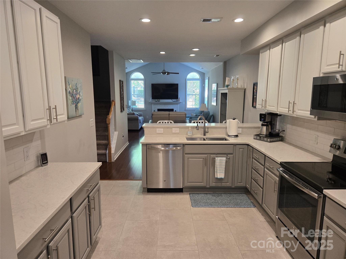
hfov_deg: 73.9
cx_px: 173
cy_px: 130
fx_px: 230
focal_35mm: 23
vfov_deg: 58.9
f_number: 1.8
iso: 320
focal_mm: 5.4
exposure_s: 1/120
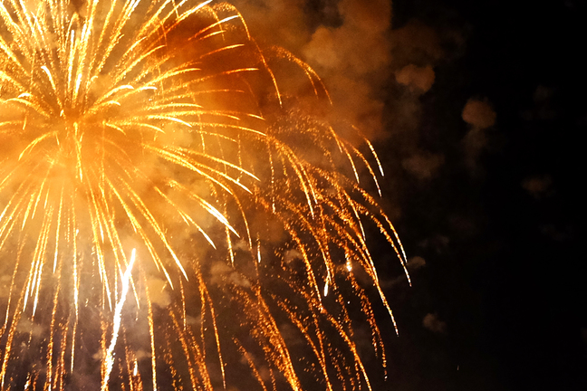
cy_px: 473
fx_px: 1761
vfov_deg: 12.4
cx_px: 515
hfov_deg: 18.6
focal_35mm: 108
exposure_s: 1/8.5
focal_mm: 23.3
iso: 1600
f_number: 4
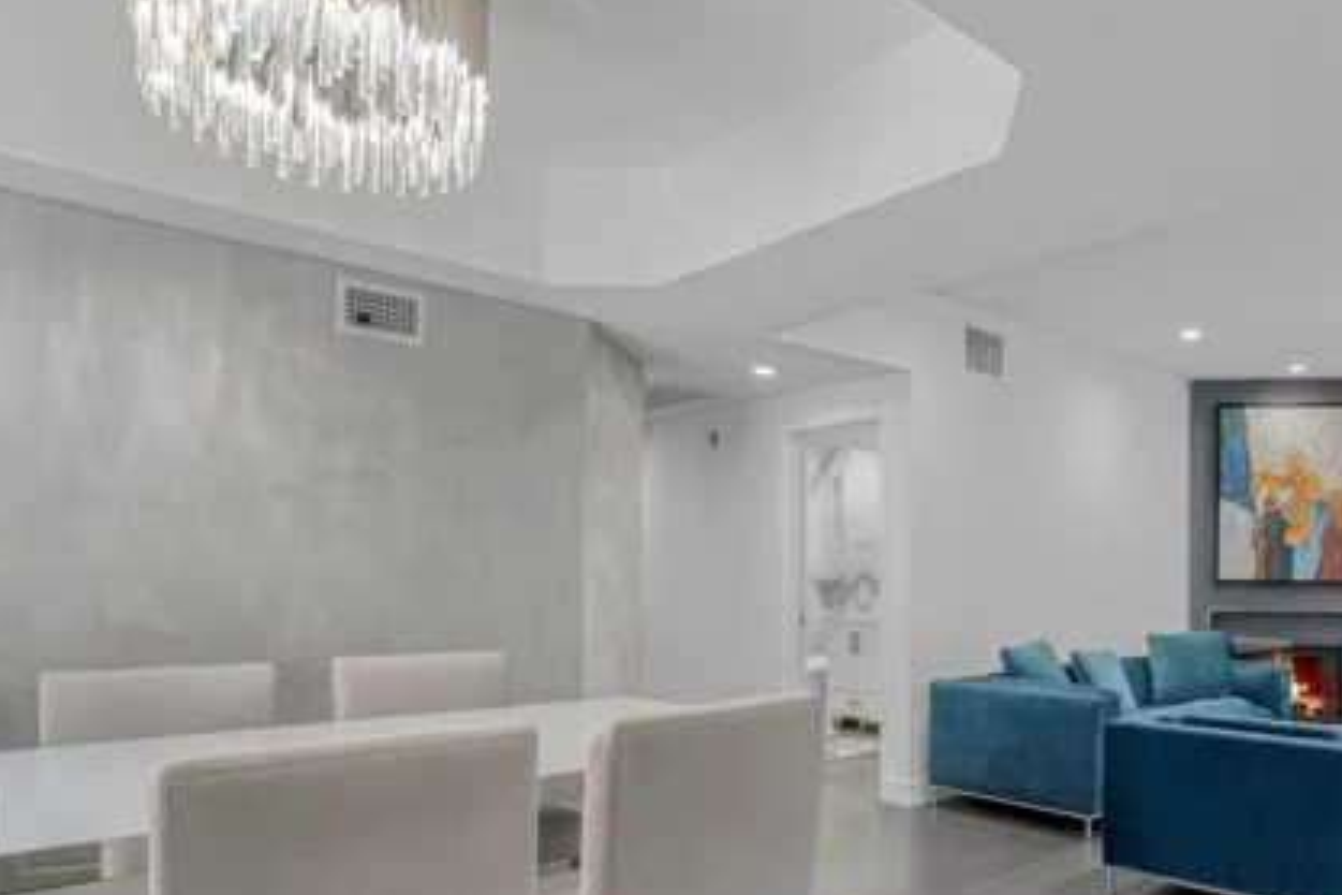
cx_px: 962
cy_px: 597
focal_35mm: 23
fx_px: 857
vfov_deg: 54.0
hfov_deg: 72.2
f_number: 11
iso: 3200
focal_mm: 10
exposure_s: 1/30
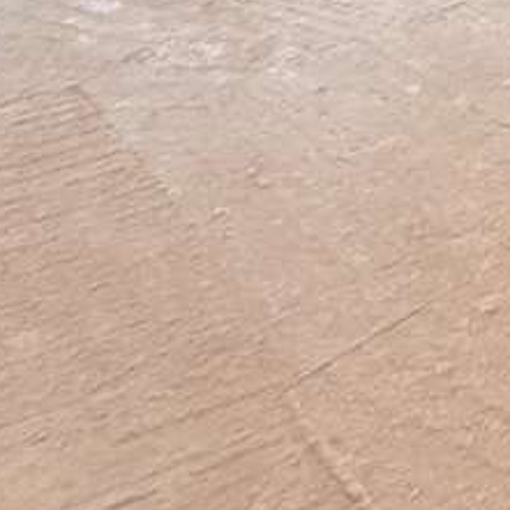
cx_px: 1145
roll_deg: -3.7
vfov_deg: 16.9
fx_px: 1400
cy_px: -414
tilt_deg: -5.6
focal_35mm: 84
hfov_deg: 14.9
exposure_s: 1/50
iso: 200
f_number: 2.2
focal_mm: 2.22
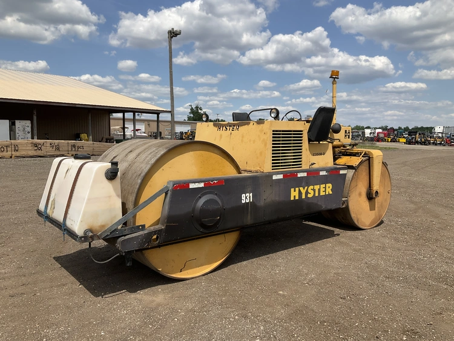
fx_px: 380
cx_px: 227
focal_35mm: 29
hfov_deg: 61.6
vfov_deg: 48.3
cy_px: 170
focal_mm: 3
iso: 25
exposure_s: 1/2801
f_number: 1.8
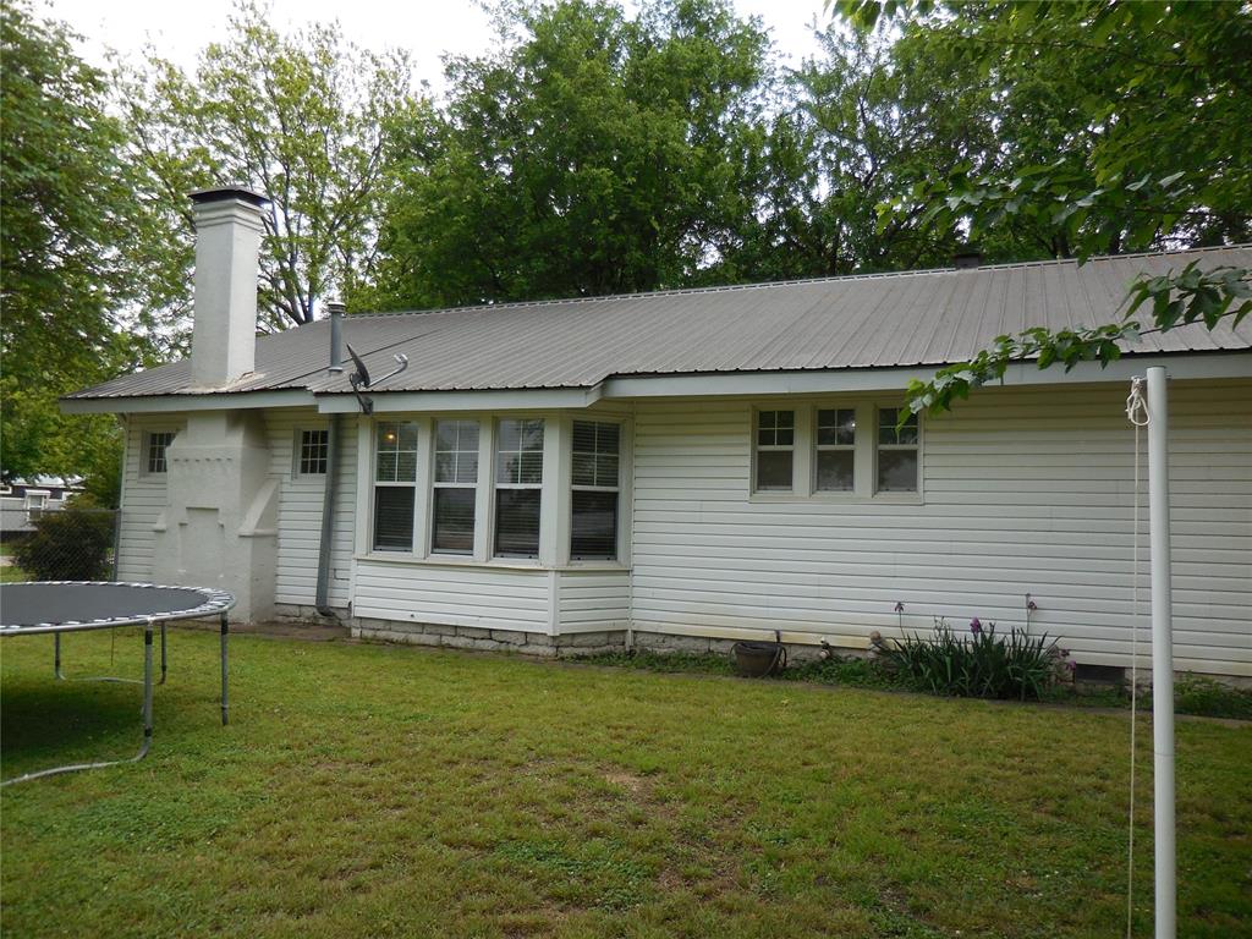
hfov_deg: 69.4
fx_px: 904
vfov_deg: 54.9
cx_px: 626
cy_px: 470
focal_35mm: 25
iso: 125
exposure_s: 1/1000
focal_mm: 4.5
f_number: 3.3
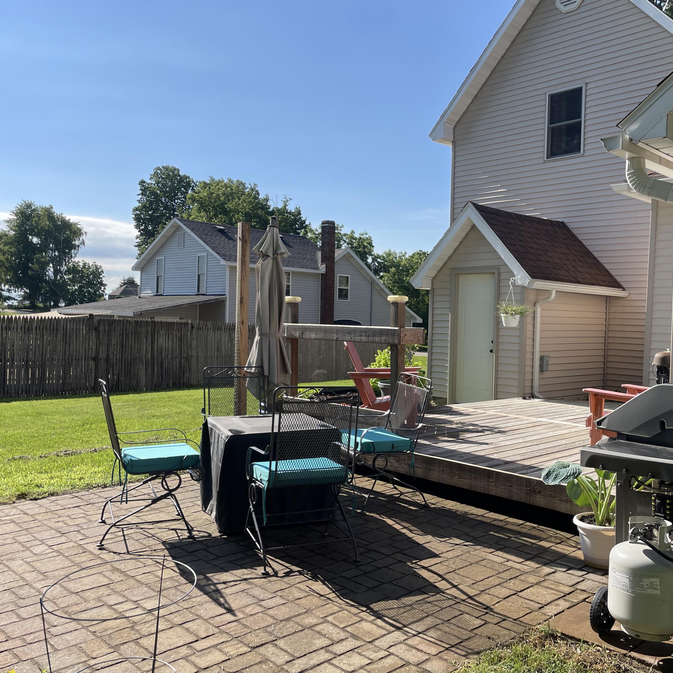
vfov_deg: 52.5
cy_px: 337
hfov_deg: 52.4
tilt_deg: -1.0
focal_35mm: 31
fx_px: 682
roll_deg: -1.4
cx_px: 378
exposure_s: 1/3401
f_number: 1.6
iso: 32
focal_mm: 4.2
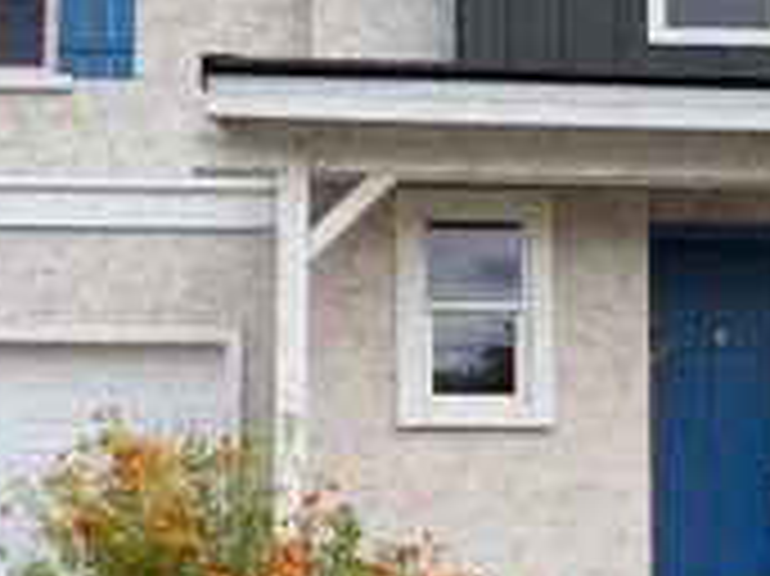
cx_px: 405
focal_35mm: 41
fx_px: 911
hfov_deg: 45.8
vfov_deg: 34.7
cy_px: 398
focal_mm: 2.22
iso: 40
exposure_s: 1/770
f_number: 2.2
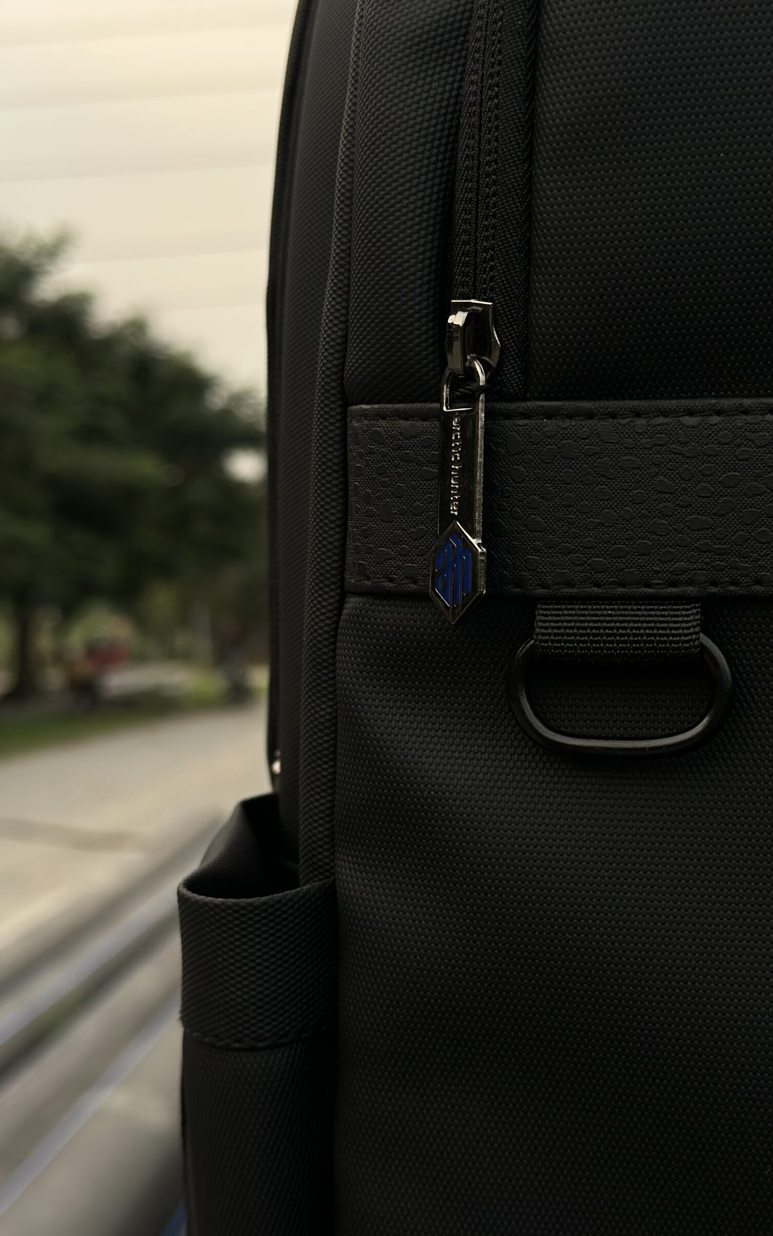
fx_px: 1820
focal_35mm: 54
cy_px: 648
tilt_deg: -0.3
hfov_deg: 23.9
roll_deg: +0.5
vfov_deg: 37.5
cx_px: 472
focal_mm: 6.86
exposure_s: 1/127
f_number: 1.78
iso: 125
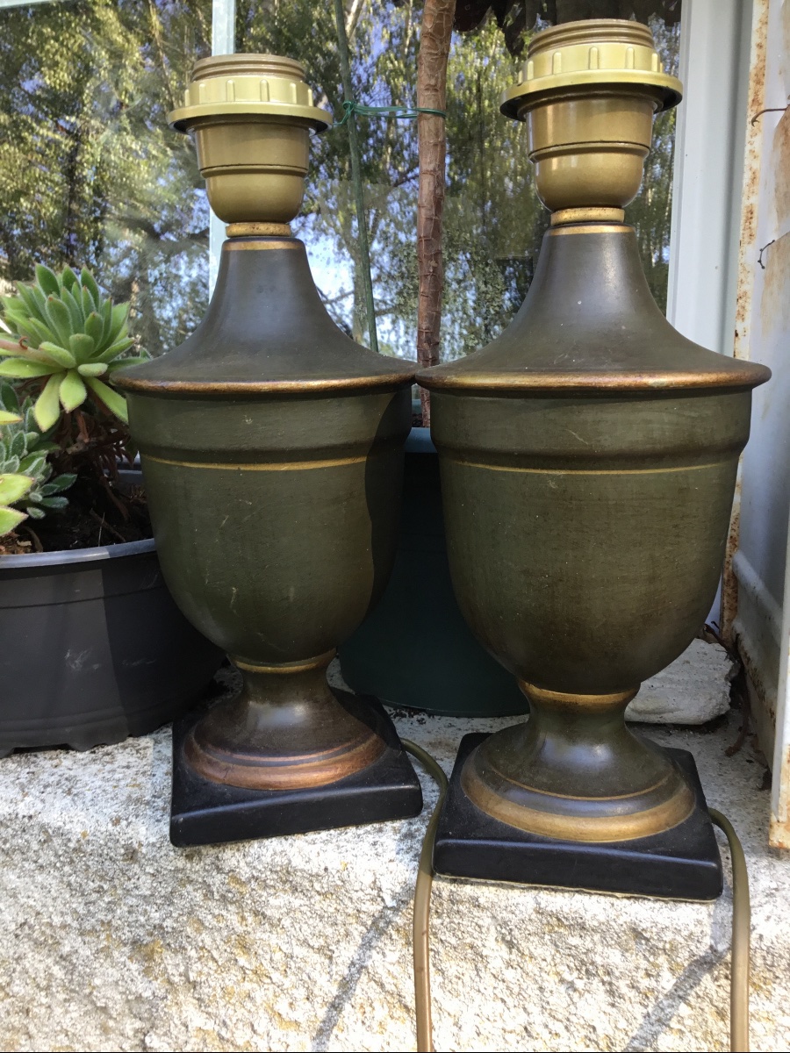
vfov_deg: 58.4
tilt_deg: -7.5
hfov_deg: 45.4
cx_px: 395
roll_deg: -0.6
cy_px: 526
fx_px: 943
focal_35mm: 31
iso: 32
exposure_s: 1/50
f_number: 2.4
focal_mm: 3.3
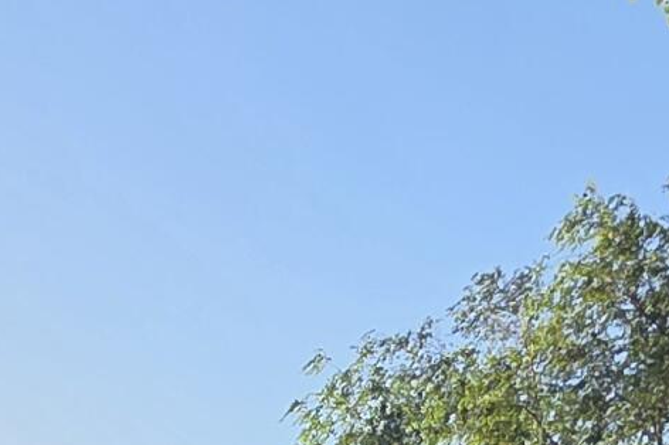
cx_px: -215
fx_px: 1597
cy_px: 1152
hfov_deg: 21.3
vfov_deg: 11.9
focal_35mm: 86
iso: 40
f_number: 1.9
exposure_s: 1/986
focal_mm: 2.2
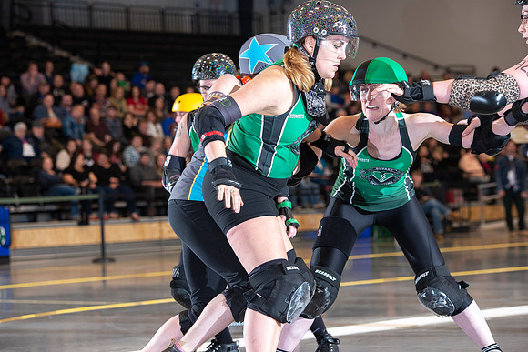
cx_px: 264
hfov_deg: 16.8
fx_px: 1790
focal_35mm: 122
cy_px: 176
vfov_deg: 11.2
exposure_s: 1/160
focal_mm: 122
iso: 640
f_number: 5.6
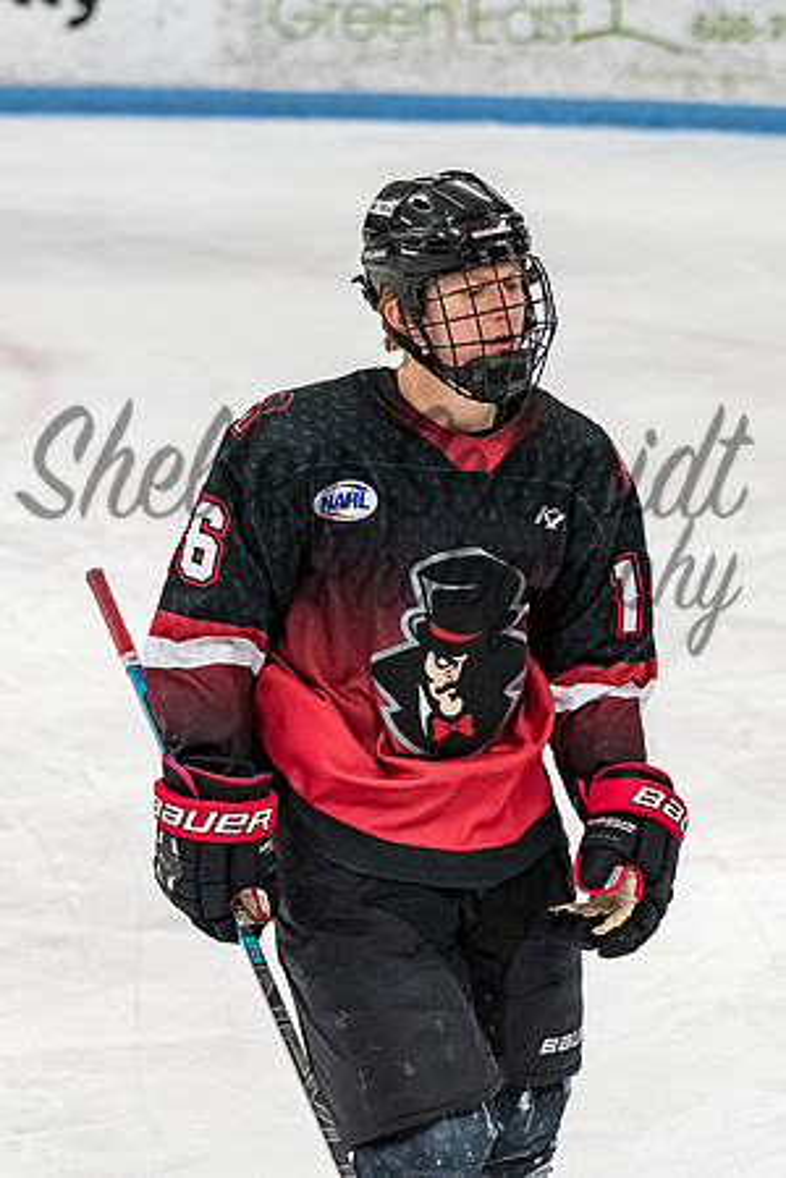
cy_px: 589
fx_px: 7000
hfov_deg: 6.4
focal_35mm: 214
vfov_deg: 9.6
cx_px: 494
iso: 2000
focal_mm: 95
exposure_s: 1/800
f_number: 3.2
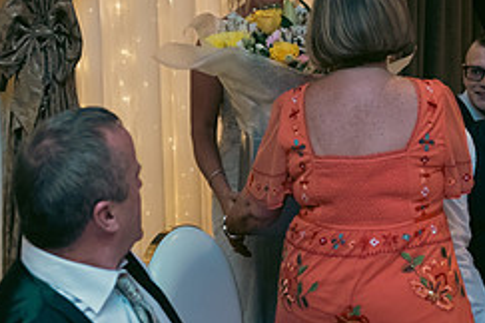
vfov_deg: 15.9
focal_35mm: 86
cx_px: 261
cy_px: 107
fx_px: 1159
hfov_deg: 23.6
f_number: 3.5
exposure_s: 1/160
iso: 800
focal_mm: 36
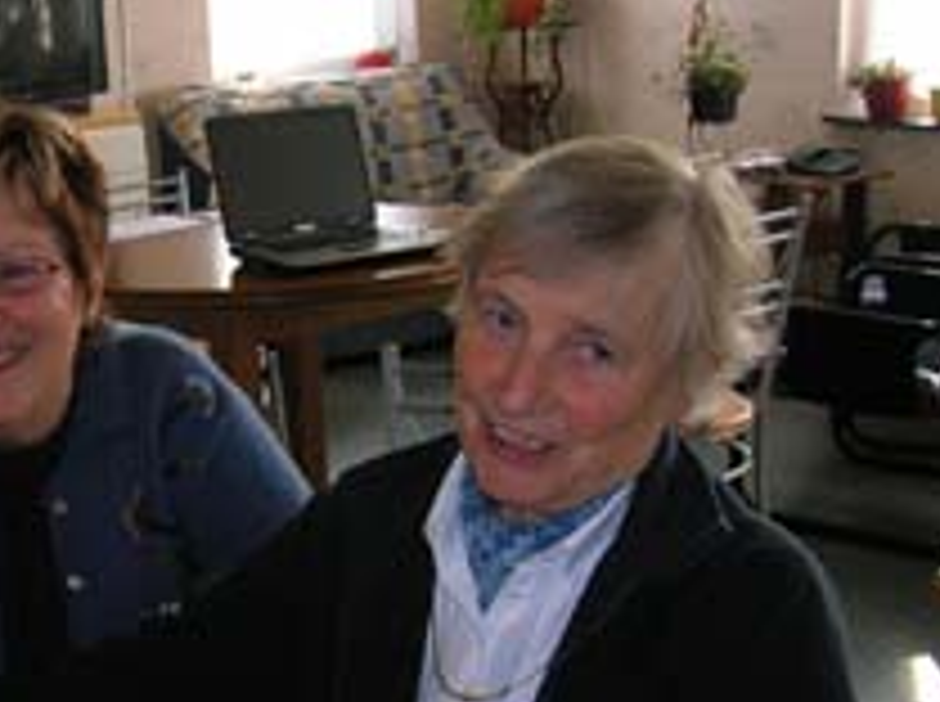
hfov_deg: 33.2
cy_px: 508
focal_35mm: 57
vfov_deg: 25.3
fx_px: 1545
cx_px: 243
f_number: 2.9
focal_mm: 5.7
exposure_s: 1/60.1
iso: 50
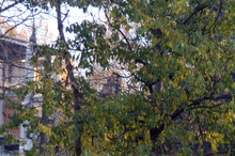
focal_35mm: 143
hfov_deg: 13.8
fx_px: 932
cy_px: 197
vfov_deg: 9.4
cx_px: 309
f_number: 5.6
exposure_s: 1/125
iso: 220
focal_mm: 30
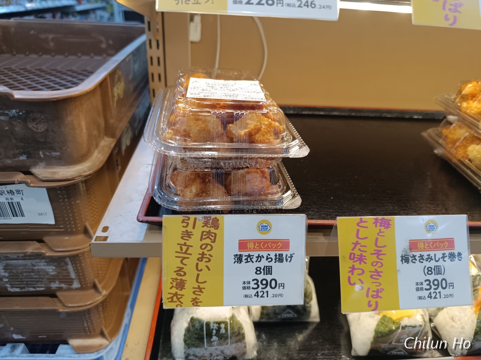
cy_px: 180
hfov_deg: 71.6
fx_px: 333
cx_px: 240
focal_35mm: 24
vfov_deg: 56.8
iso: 486
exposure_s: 1/100
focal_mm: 6.14
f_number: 1.65
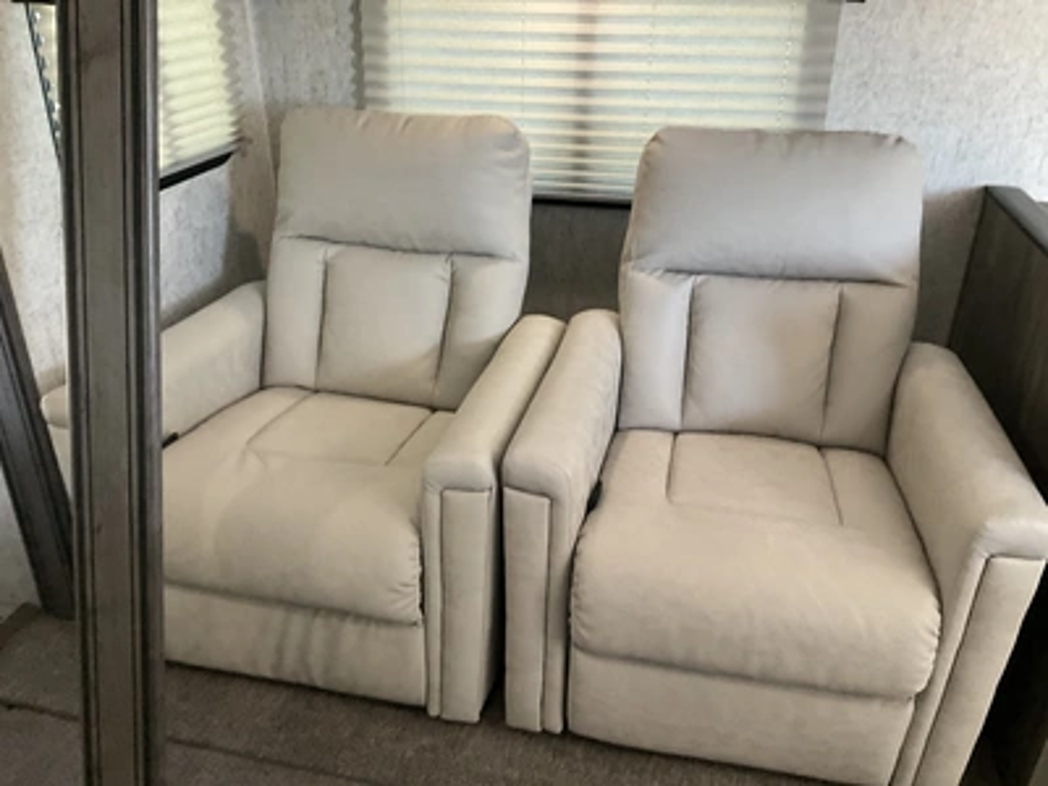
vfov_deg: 48.2
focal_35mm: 29
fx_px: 878
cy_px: 393
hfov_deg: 61.7
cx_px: 524
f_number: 1.8
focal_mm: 3
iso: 160
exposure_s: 1/60
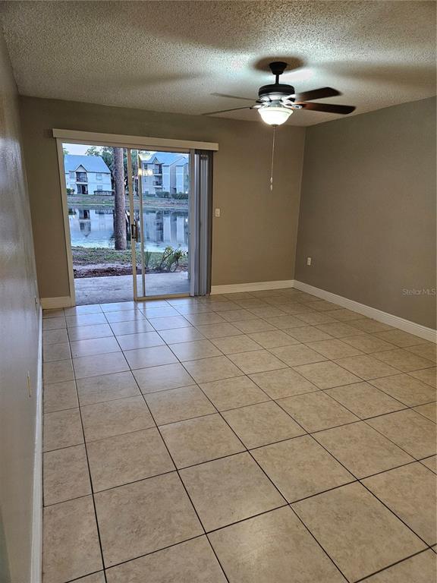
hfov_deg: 58.9
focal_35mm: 23
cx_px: 218
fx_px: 387
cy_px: 292
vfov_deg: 73.9
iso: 400
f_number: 1.8
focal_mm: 5.4
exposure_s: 1/120
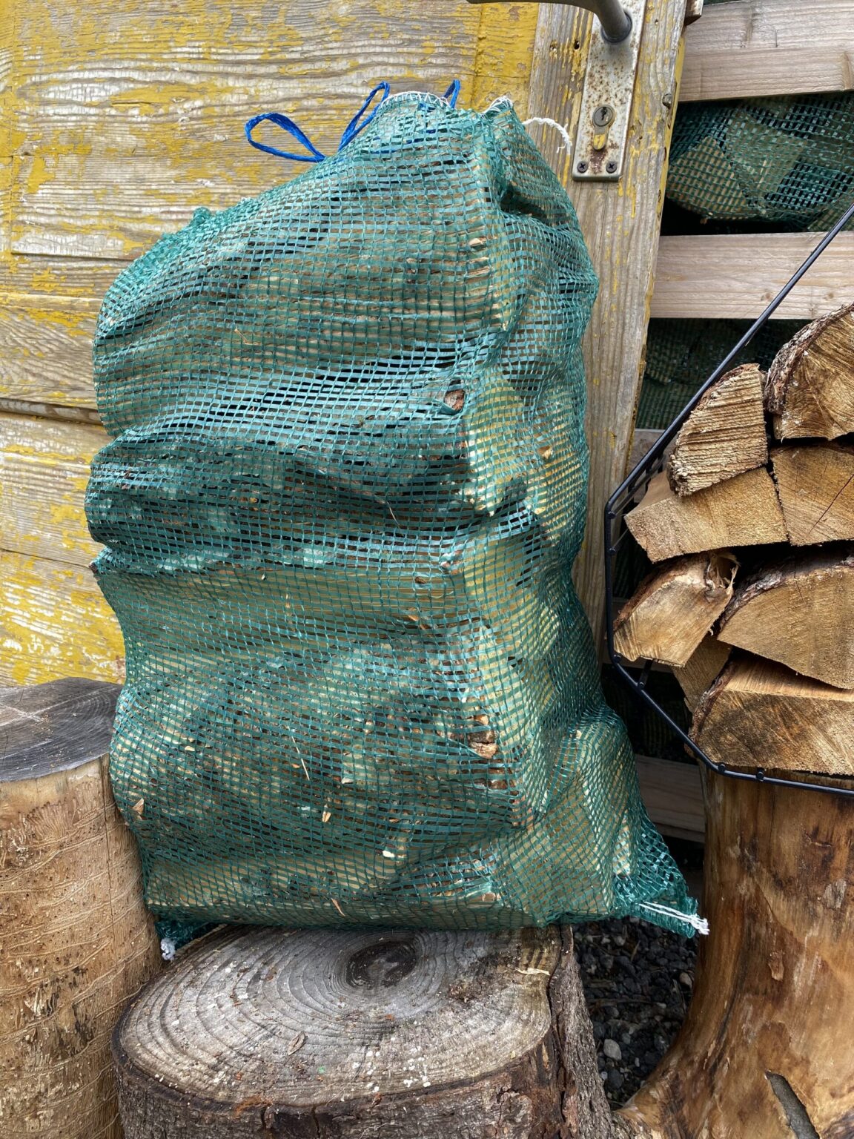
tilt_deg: -17.3
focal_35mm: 26
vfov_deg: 67.3
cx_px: 427
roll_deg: +0.5
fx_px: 855
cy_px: 570
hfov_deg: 53.1
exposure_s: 1/252
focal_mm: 4.25
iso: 32
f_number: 1.8
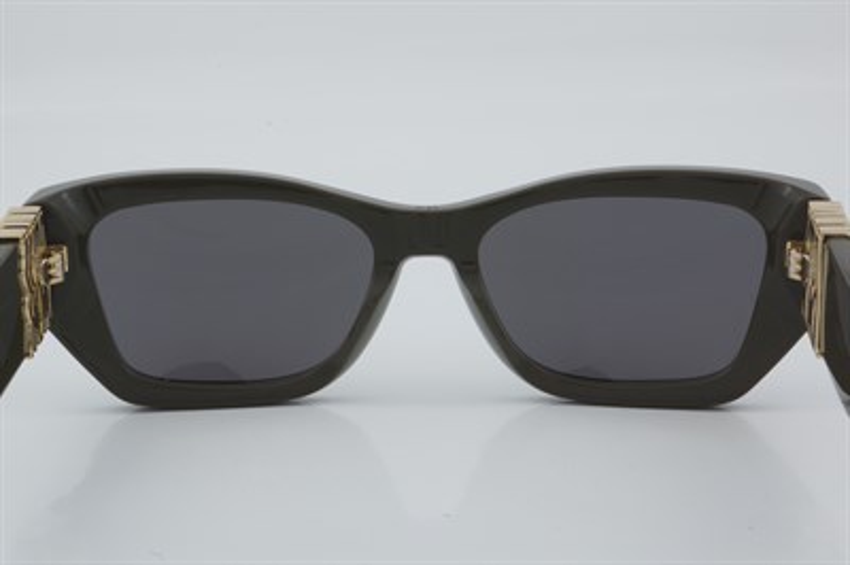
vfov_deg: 18.2
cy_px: 282
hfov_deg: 27.0
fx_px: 1769
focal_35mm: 75
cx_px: 425
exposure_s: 1/4
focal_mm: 50
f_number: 29
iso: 100
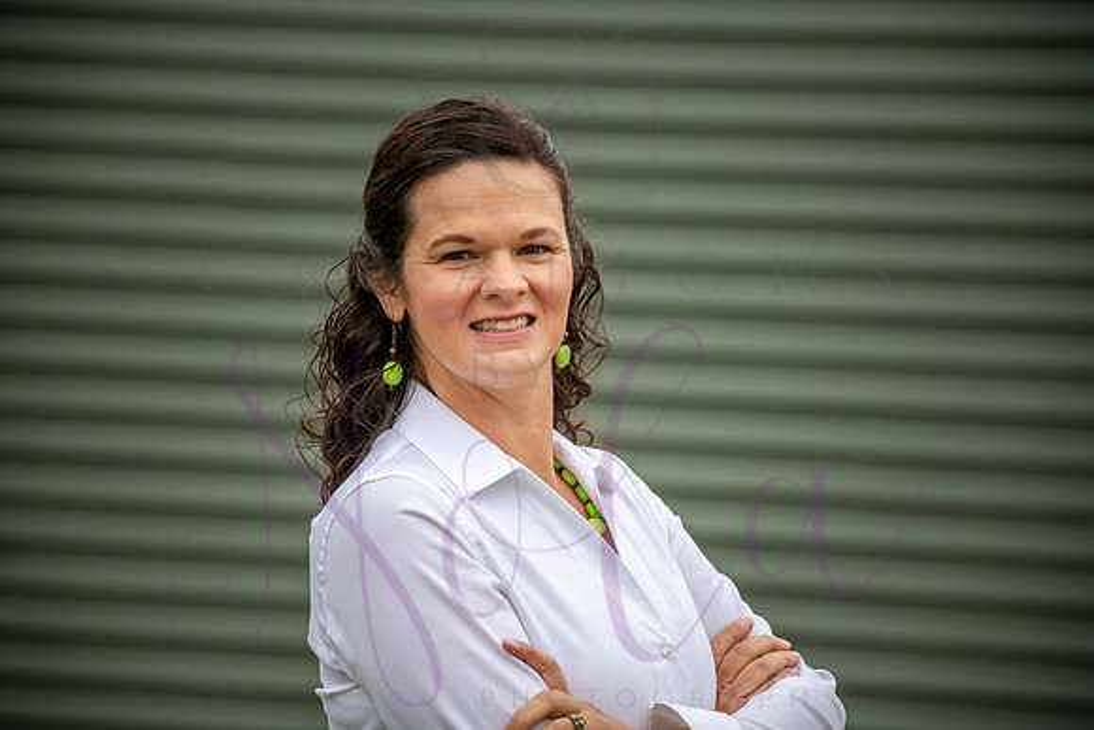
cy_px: 365
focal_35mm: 170
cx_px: 547
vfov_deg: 8.1
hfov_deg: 12.1
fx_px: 5167
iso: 1000
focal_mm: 170
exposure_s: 1/500
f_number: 7.1
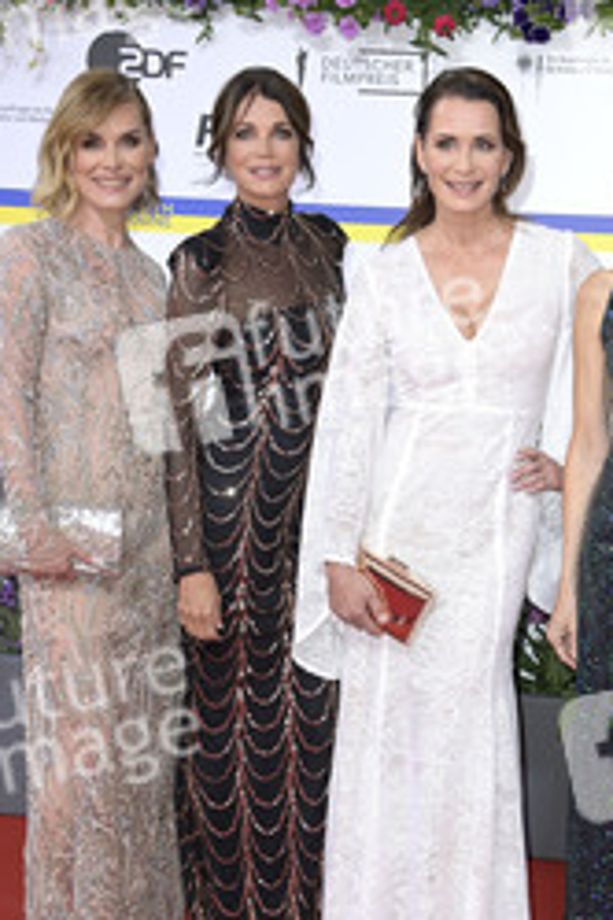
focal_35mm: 77
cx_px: 414
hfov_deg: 17.7
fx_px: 1967
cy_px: 551
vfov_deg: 26.3
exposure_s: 1/250
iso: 640
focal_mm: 48
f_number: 5.6
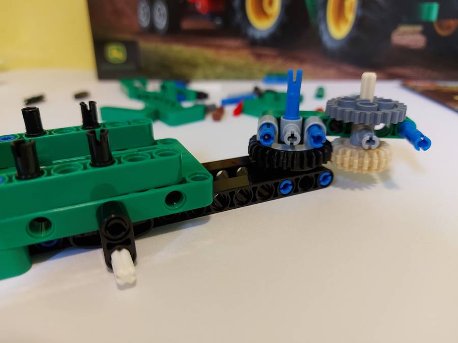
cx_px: 229
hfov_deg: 71.6
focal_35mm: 24
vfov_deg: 56.8
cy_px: 172
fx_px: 318
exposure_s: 1/33
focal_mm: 5.23
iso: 200
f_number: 1.8
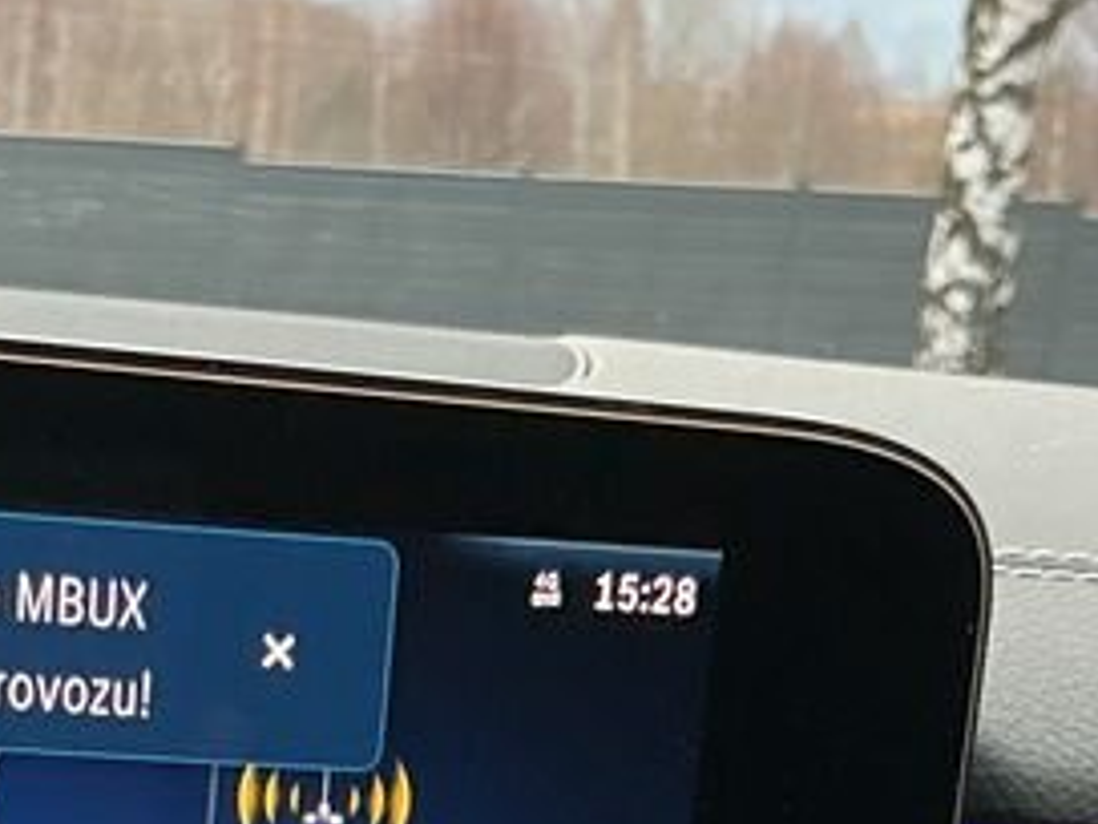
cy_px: 1507
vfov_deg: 12.4
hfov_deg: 17.8
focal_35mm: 109
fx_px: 3457
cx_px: 137
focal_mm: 3
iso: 100
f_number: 1.8
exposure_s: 1/60
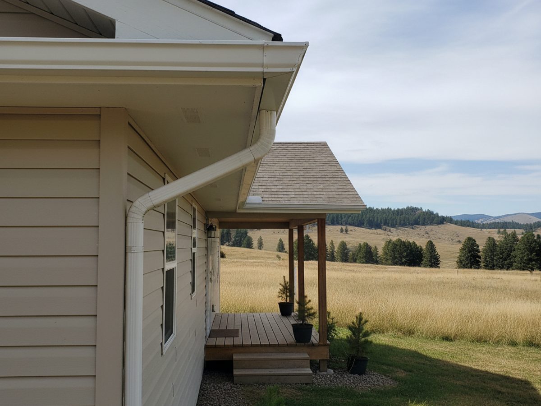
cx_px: 270
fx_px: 406
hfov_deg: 67.3
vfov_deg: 53.1
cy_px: 203
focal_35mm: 26
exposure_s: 1/824
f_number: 1.5
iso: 994
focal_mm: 5.7
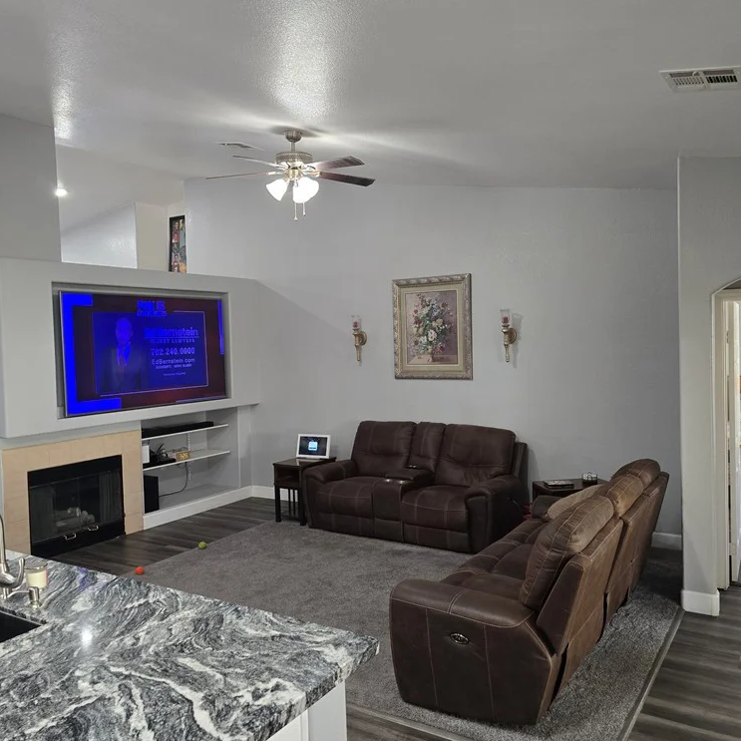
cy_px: 375
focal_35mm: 28
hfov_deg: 57.3
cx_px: 378
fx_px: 678
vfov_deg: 57.3
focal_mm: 6.3
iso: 400
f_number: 1.7
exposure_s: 1/120
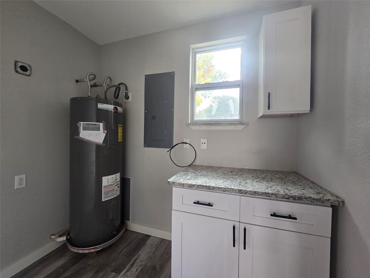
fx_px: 139
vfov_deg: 89.9
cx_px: 185
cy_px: 139
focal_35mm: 13
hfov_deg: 106.2
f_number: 2.2
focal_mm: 2.2
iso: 160
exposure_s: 1/60
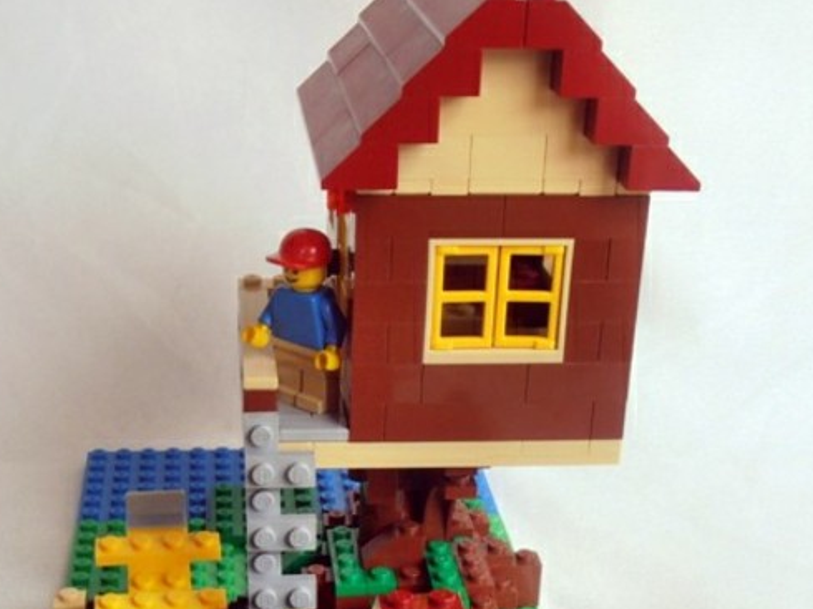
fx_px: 1596
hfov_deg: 28.5
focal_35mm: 68
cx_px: 324
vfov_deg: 21.4
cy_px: 477
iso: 80
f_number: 3.9
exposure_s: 1/50
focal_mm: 6.61
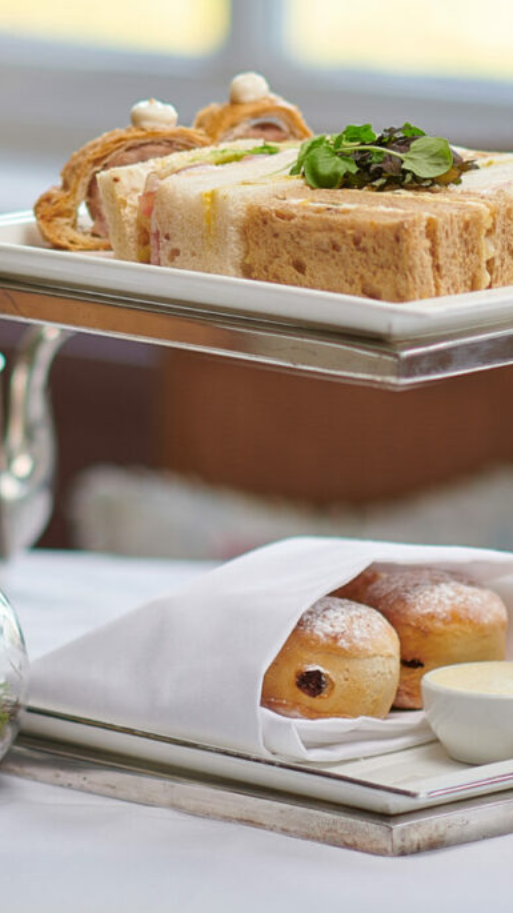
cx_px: 286
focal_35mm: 260
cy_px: 120
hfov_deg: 4.7
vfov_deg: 8.3
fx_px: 6291
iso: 100
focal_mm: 85
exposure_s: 1/160
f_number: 2
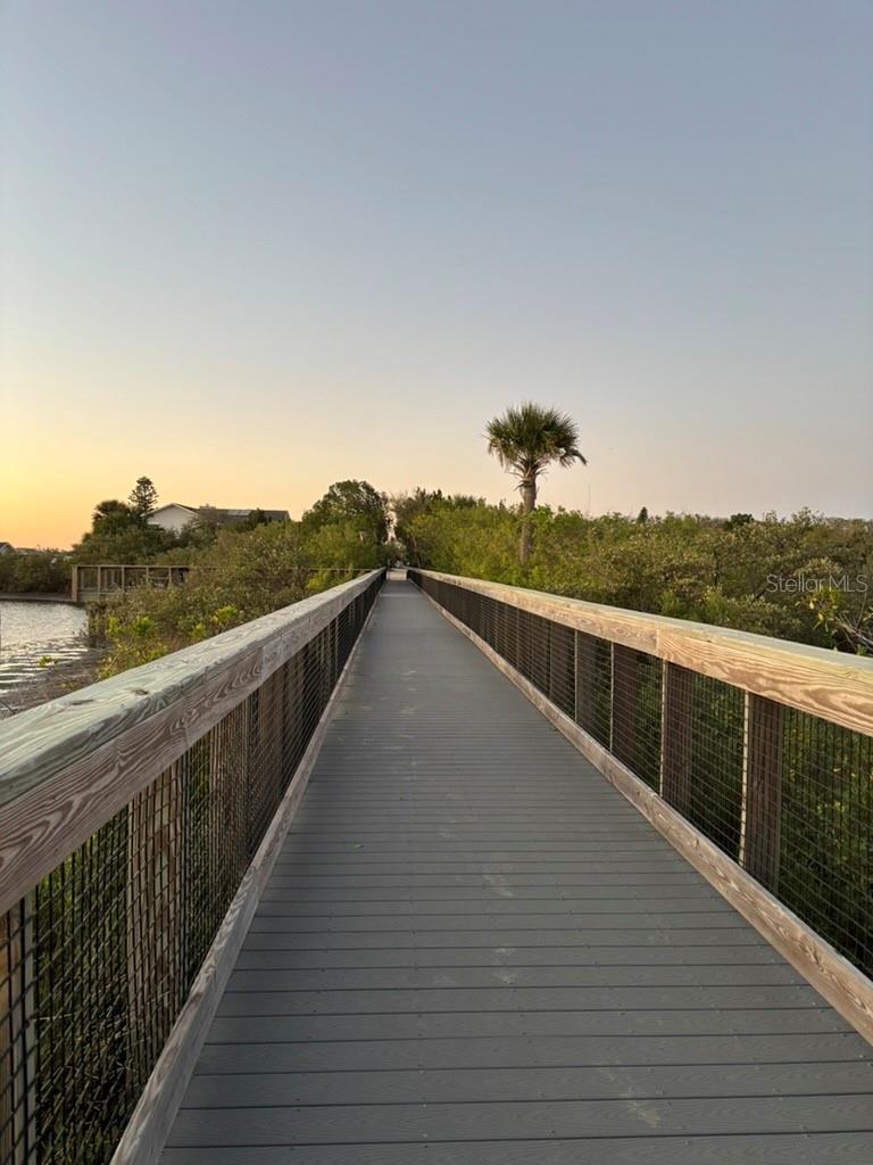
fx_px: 874
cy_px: 582
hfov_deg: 53.1
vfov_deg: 67.3
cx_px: 436
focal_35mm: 26
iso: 125
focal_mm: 5.96
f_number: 1.6
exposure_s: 1/82
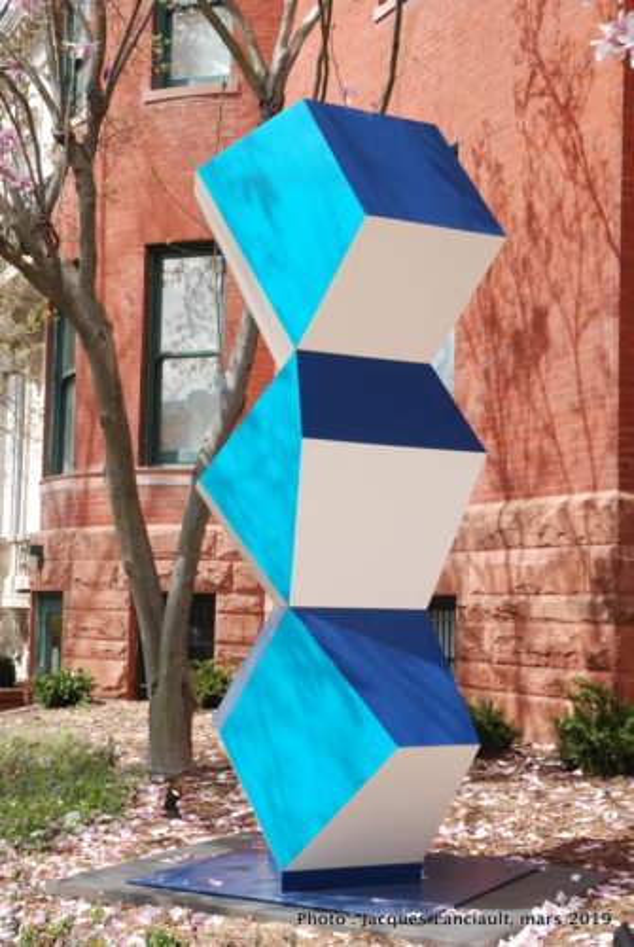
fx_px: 1382
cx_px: 317
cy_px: 474
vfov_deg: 37.8
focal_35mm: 52
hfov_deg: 25.8
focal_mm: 35
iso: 100
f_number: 10
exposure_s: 1/80
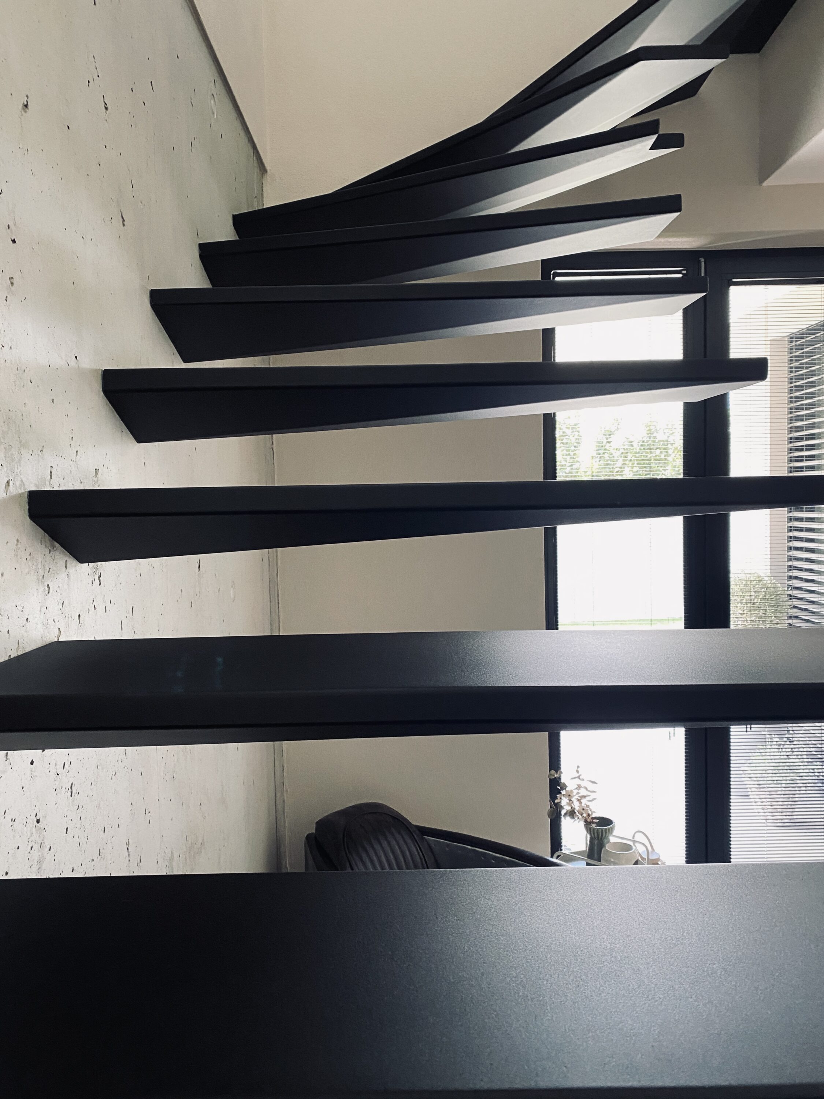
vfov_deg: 67.3
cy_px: 550
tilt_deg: -2.4
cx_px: 412
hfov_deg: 53.1
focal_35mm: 26
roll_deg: +1.3
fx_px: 825
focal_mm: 4.25
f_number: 1.8
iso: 250
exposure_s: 1/60
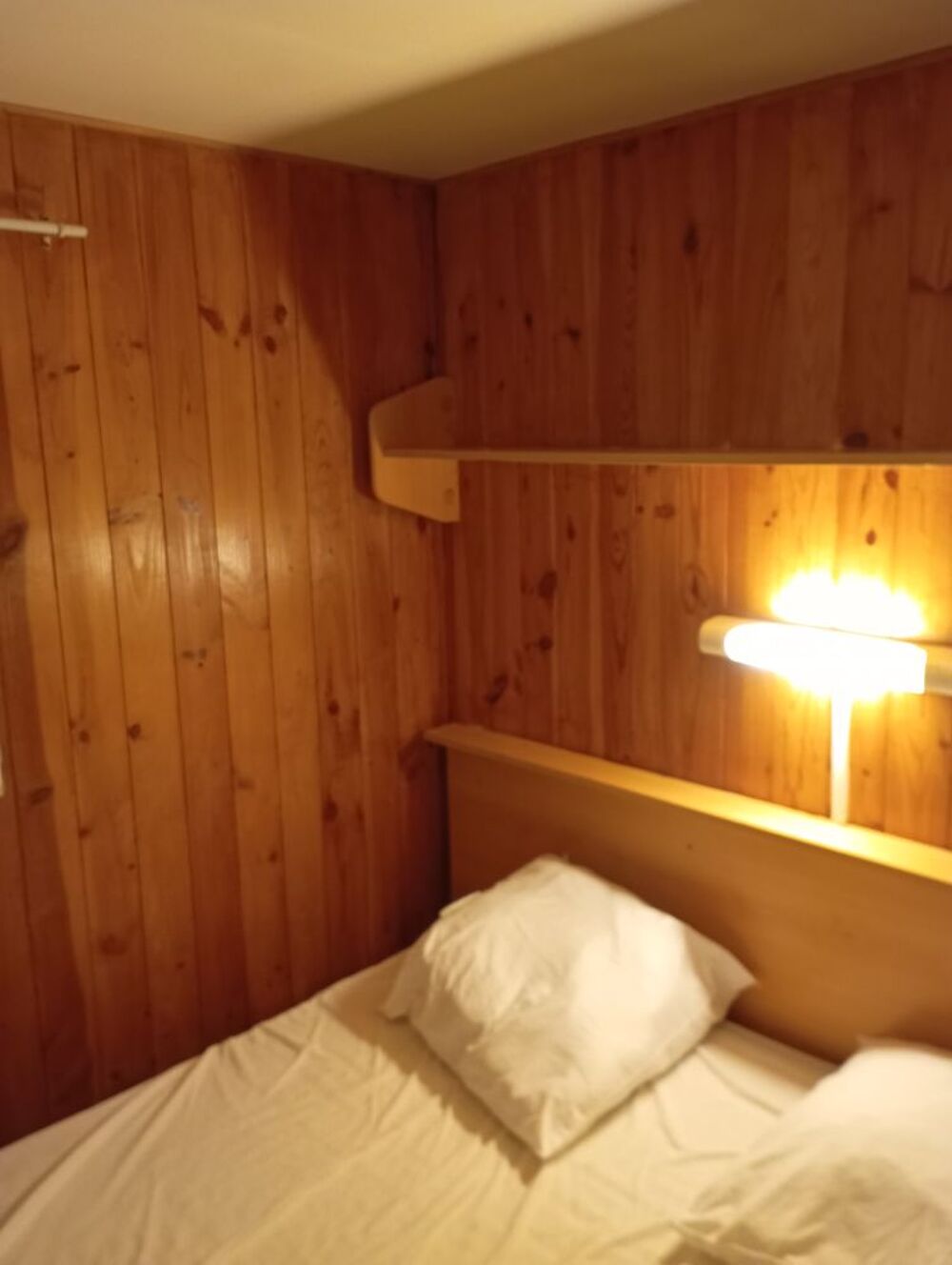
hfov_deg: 49.9
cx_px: 476
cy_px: 632
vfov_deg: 63.4
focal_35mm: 28
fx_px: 1024
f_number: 1.8
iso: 497
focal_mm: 4.27
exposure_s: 1/25
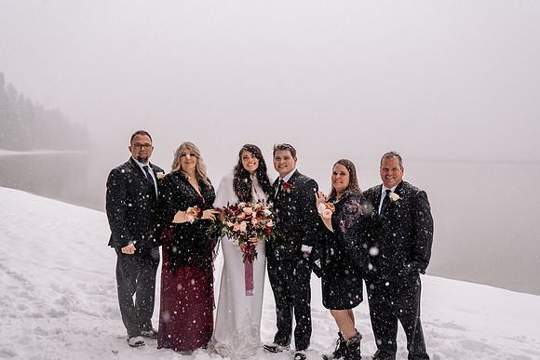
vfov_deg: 37.5
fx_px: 530
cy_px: 180
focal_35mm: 35
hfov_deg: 54.0
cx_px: 270
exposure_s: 1/250
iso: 1250
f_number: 5
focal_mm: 35
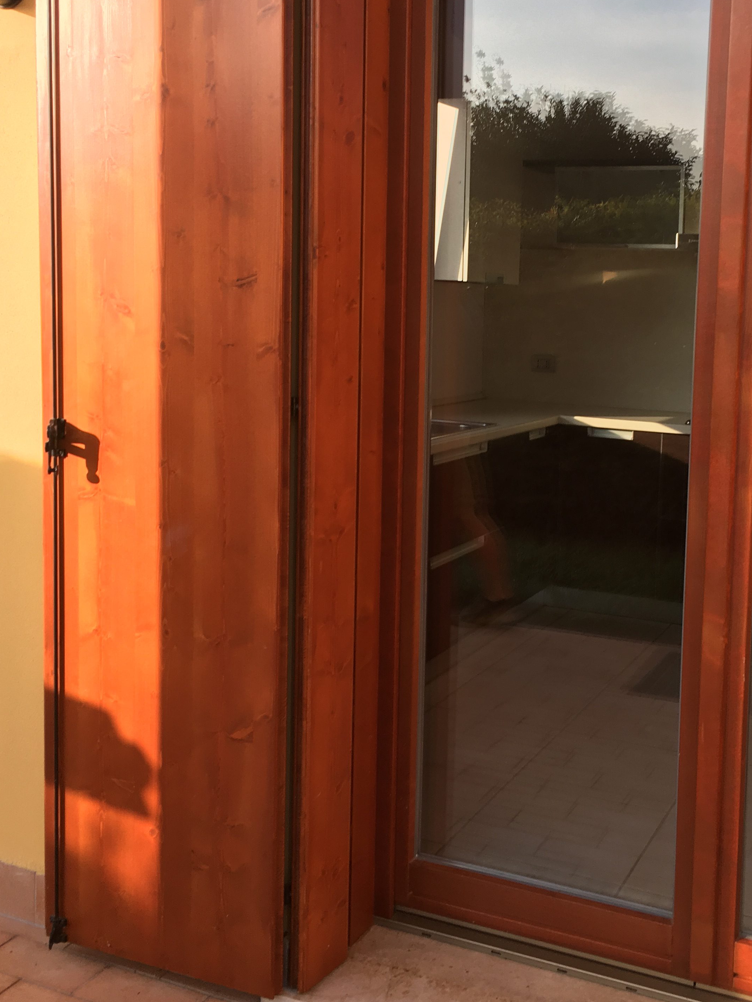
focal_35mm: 41
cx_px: 473
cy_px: 423
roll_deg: -1.0
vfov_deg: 45.6
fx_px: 1188
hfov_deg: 34.9
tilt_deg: -2.8
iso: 25
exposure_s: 1/400
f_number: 2.2
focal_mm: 4.15
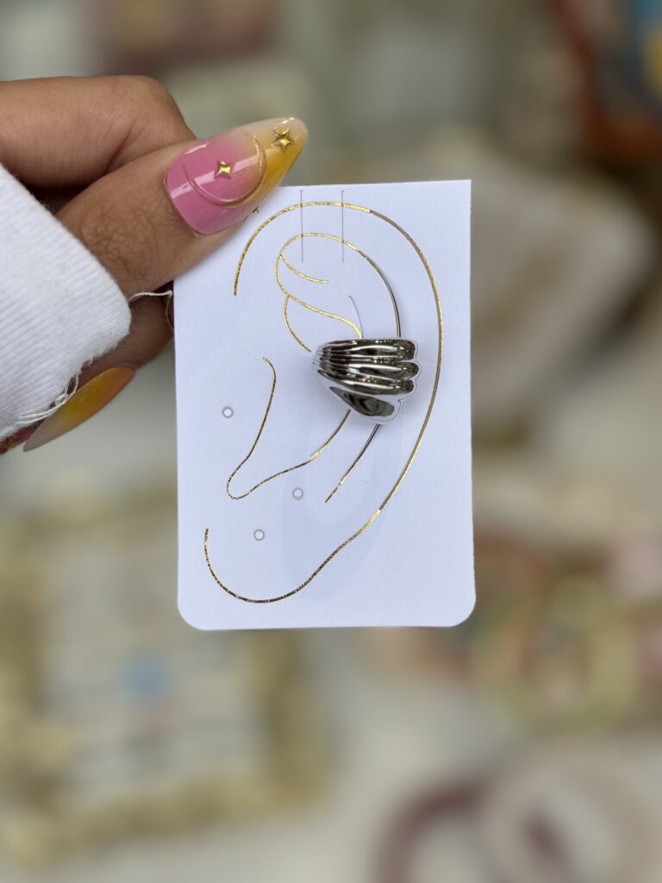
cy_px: 442
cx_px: 331
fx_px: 1326
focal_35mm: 52
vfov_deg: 36.8
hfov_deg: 28.0
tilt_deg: -55.5
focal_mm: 5.96
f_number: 1.6
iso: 32
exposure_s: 1/742
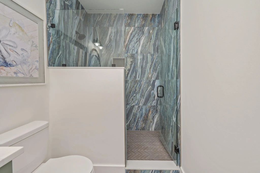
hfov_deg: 104.3
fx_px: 101
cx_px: 130
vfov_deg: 81.1
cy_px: 86
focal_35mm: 14
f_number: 9
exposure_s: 1/50
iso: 100
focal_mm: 14
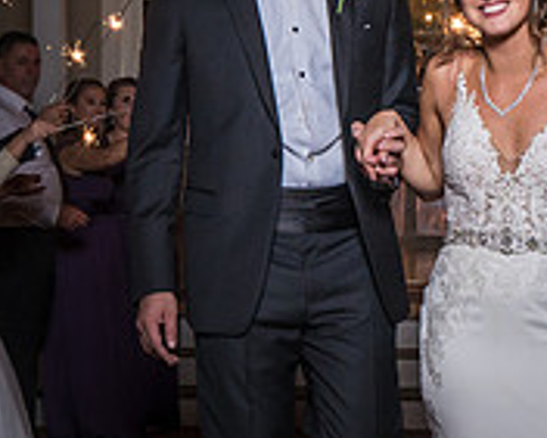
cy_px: 287
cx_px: 414
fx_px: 1944
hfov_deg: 15.9
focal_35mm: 120
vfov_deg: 12.8
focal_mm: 35
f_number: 5.6
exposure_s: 1/200
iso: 2000
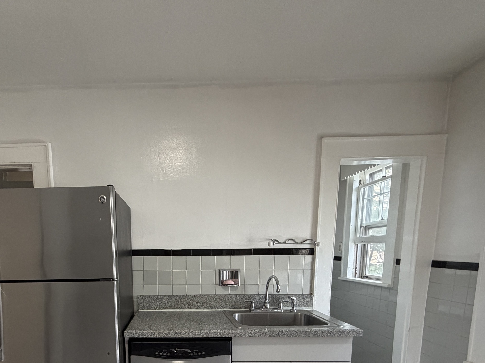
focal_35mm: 23
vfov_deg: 54.4
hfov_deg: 72.1
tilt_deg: -7.4
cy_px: 296
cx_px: 168
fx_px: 322
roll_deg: +1.1
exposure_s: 1/84
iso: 320
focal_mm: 2.22
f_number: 2.2
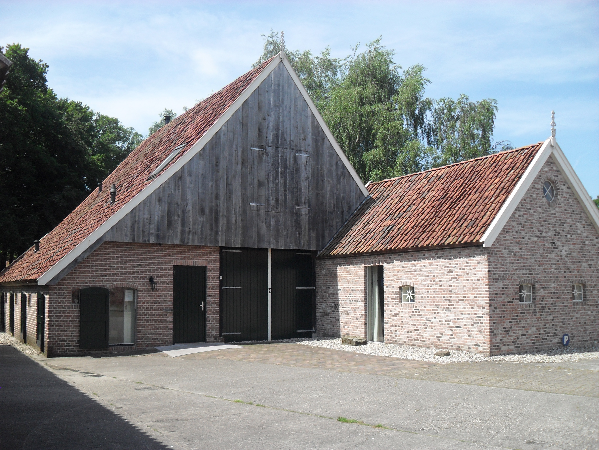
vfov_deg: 40.7
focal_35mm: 35
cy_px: 225
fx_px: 606
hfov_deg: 52.6
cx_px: 300
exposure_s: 1/125
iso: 100
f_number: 8.9
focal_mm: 6.2
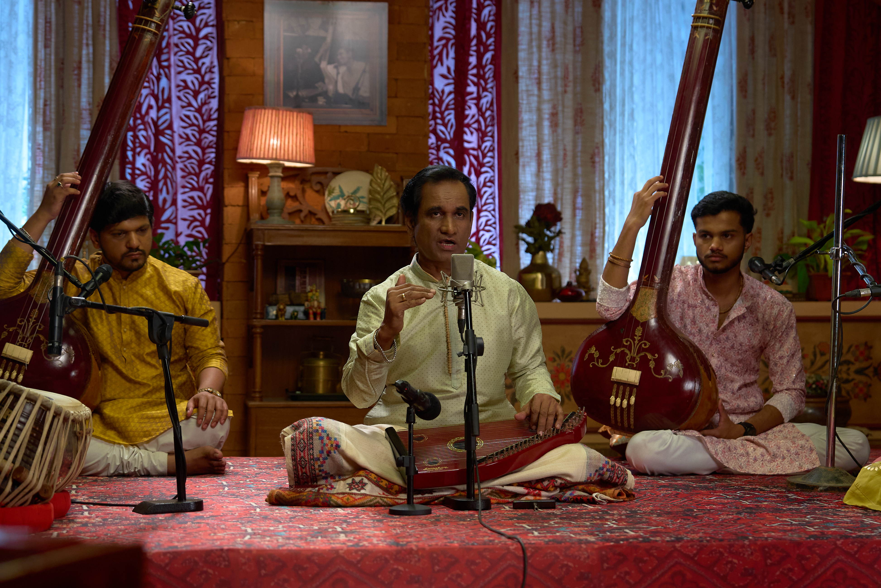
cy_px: 294
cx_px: 440
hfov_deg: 27.7
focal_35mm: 73
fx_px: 1786
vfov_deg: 18.7
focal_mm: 49
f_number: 2.8
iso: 1250
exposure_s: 1/160
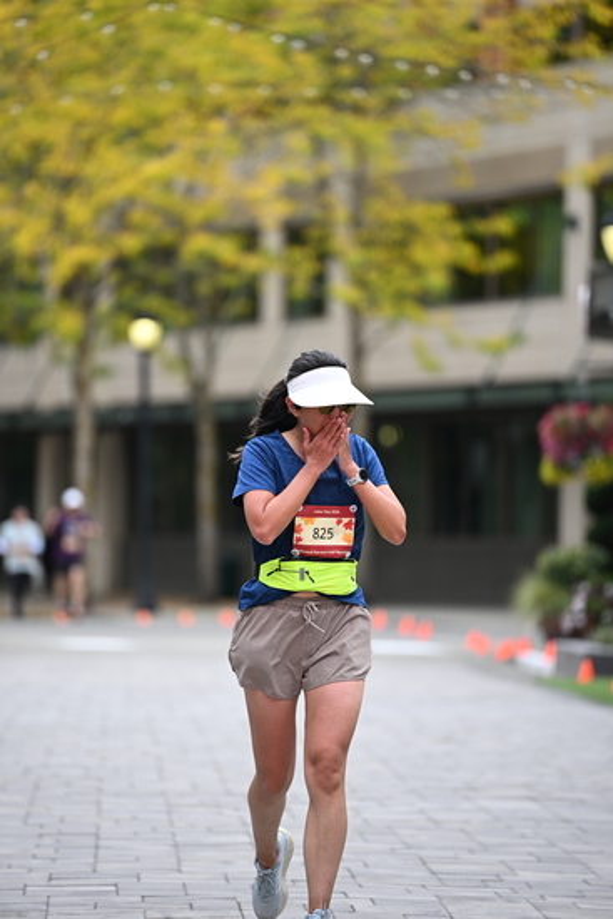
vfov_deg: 10.3
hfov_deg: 6.9
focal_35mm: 200
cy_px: 460
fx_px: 5105
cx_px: 306
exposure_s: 1/2500
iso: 640
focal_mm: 200
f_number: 2.8
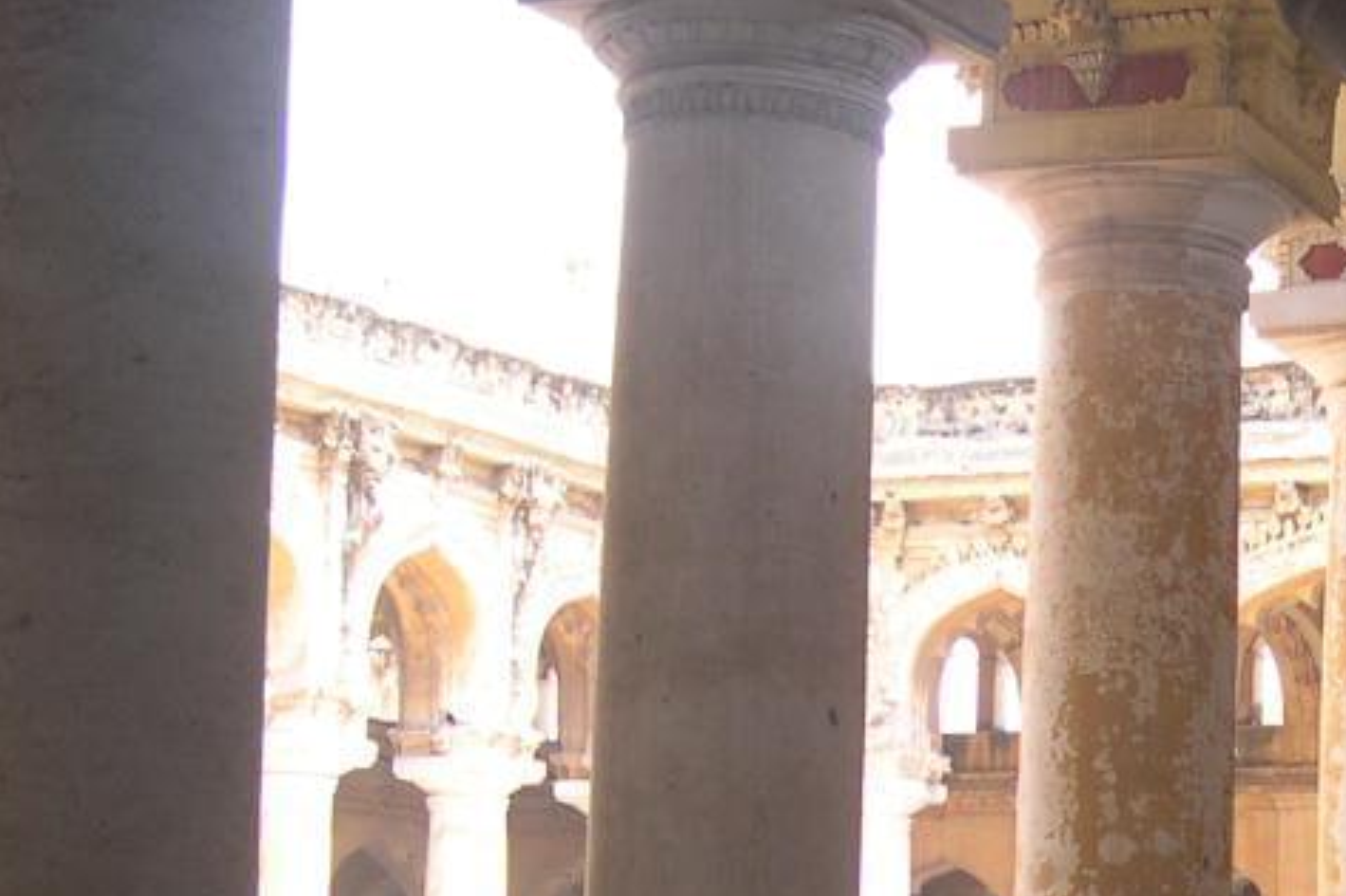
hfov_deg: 18.7
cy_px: 930
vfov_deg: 12.6
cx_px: 1249
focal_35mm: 107
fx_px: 3999
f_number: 2.8
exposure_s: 1/130
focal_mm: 8
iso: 100
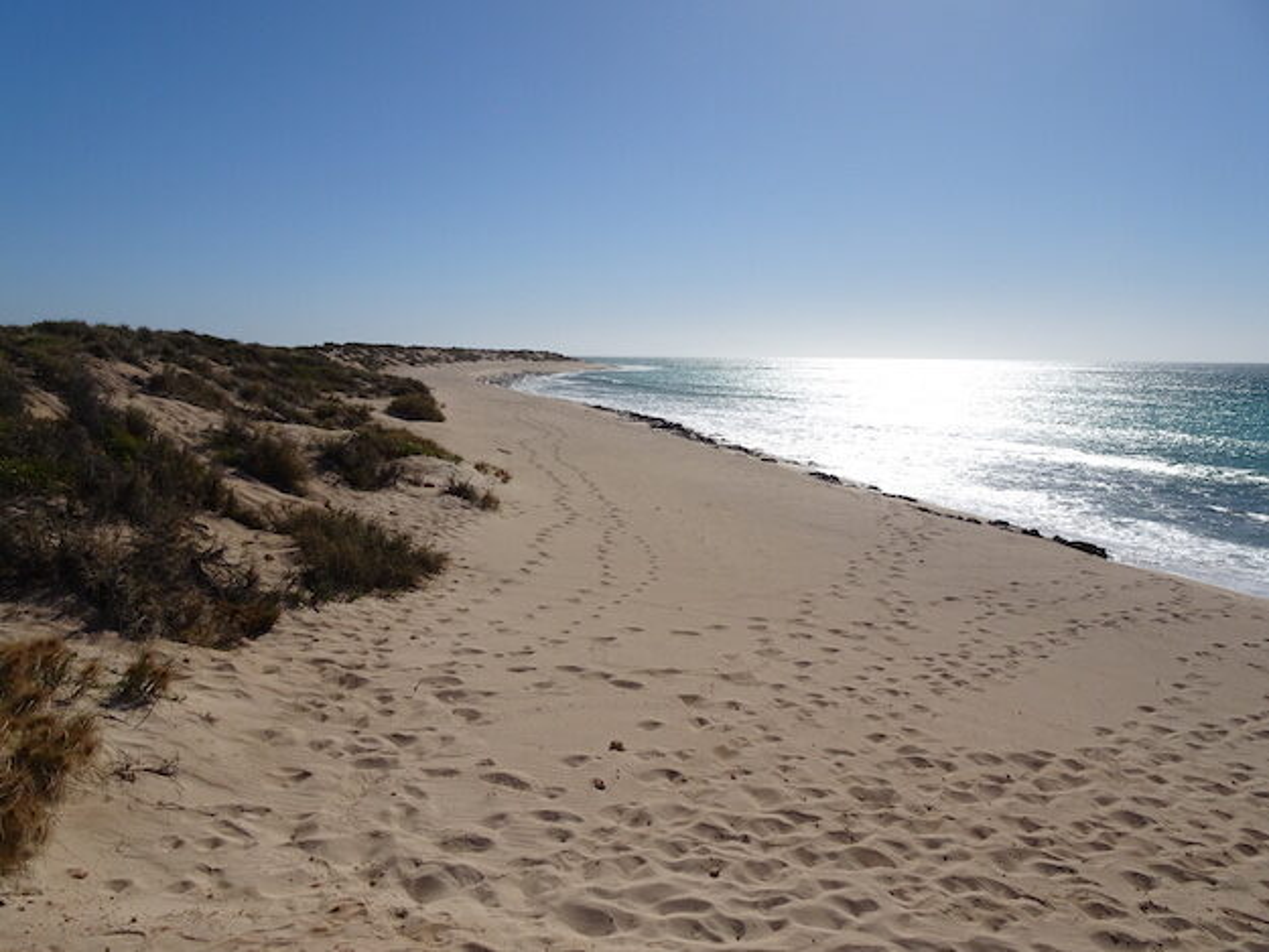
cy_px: 476
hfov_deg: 71.6
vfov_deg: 56.8
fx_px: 880
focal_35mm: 24
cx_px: 634
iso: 80
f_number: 4
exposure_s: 1/2000
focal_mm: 4.1
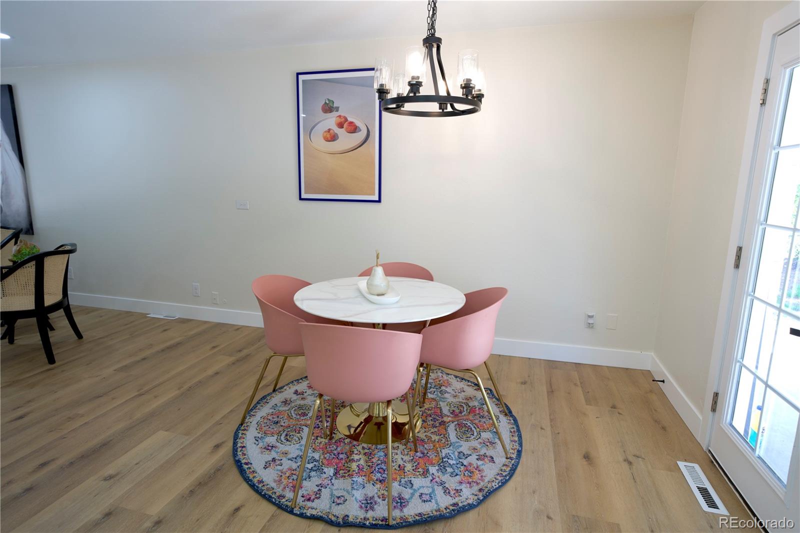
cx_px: 400
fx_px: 444
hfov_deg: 84.0
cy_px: 266
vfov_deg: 61.9
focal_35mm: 20
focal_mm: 20
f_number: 3.5
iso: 320
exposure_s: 1/100
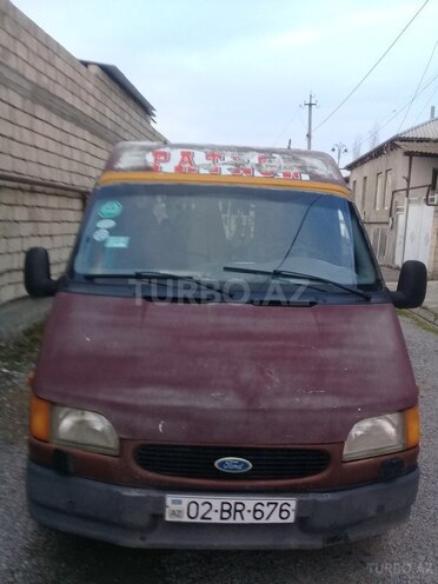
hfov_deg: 45.4
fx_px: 523
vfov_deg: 58.4
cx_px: 219
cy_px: 292
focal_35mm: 31
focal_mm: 3.3
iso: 64
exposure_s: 1/33
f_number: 2.2
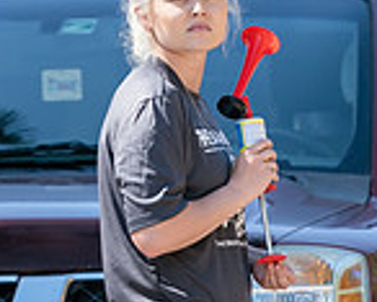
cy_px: 150
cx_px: 65
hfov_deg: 1.8
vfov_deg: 1.4
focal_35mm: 1083
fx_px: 12092
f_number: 4
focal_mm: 200
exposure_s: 1/500
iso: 250
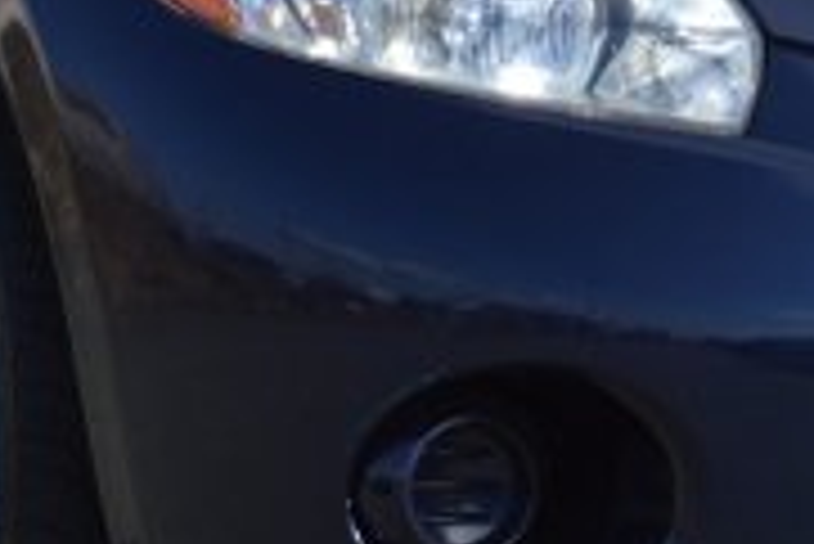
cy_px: 252
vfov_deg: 4.0
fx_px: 7784
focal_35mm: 344
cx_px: 634
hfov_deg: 6.0
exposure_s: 1/200
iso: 100
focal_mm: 52
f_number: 7.1
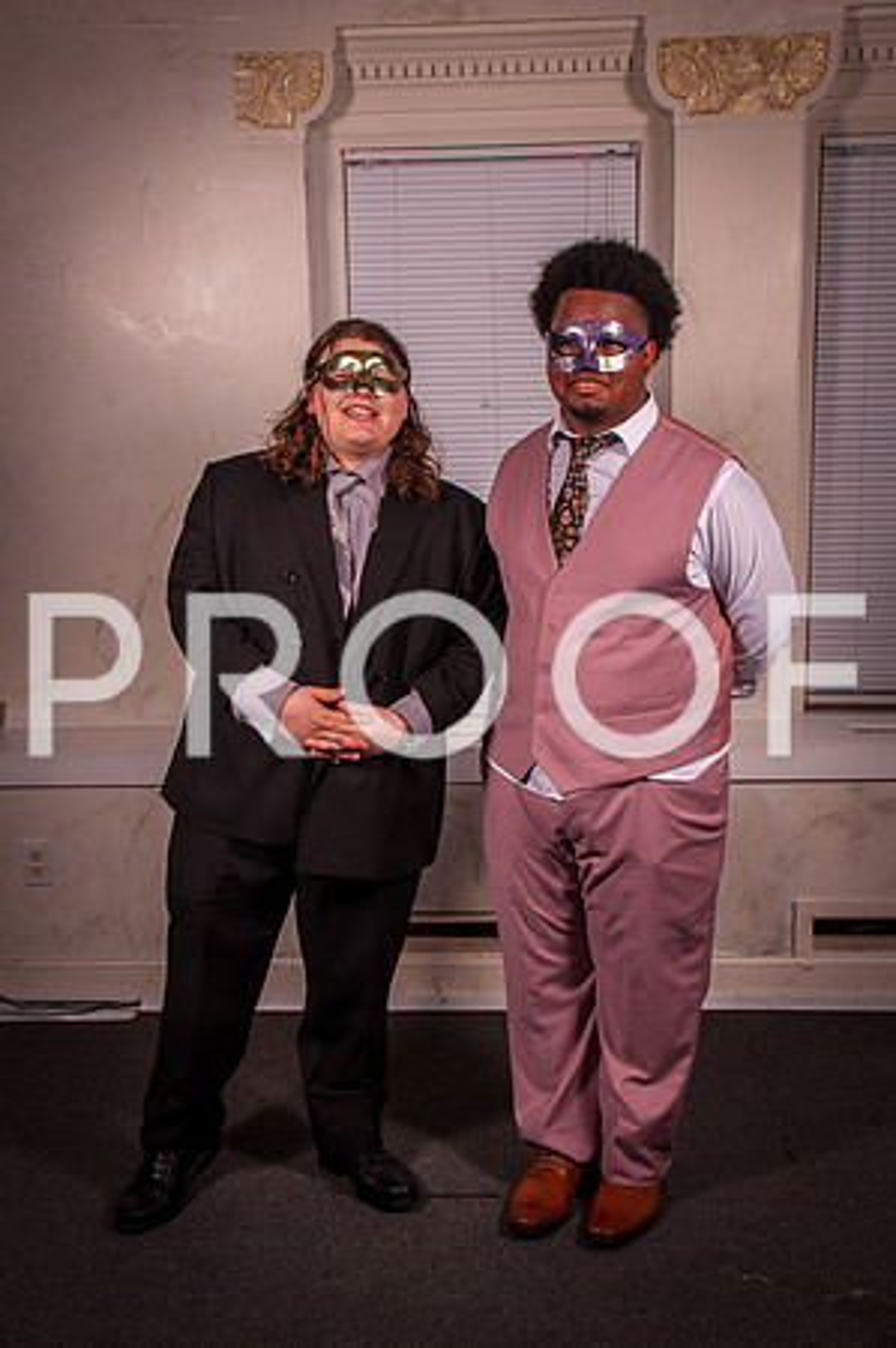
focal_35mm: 45
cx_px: 448
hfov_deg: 29.8
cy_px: 674
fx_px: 1684
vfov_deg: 43.6
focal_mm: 30
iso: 200
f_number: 14
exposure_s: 1/125
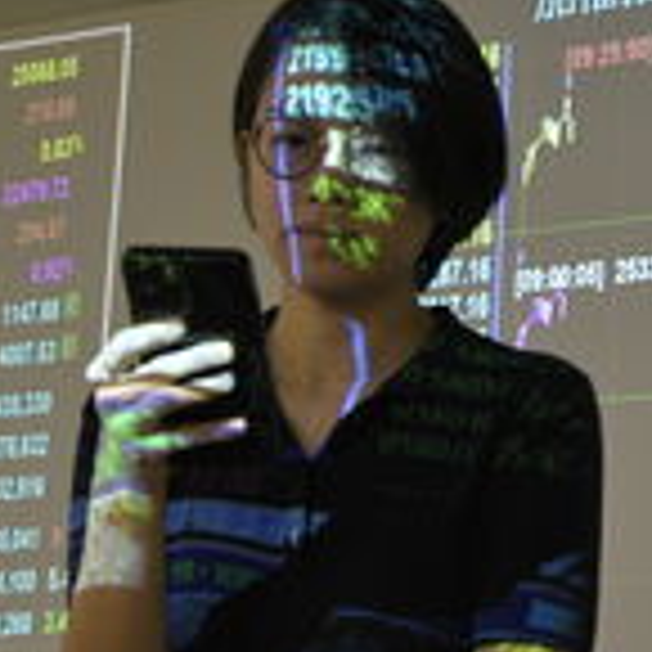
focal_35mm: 131
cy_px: 407
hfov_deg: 13.1
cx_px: 733
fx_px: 2792
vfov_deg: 13.3
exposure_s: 1/20
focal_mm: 56
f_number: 8
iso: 1600
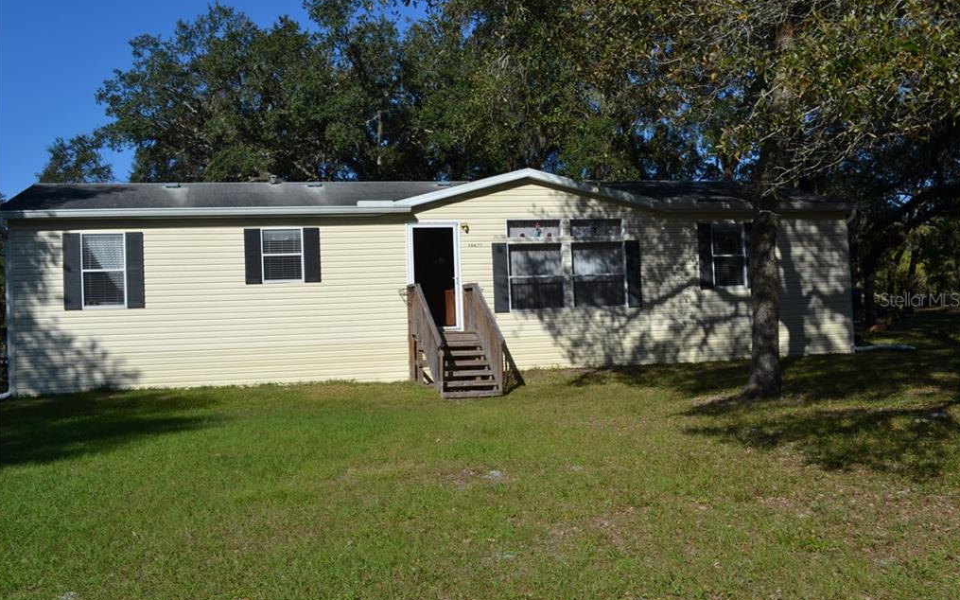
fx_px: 968
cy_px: 299
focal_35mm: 37
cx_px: 480
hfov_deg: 52.8
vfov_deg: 34.4
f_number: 9
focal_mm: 24
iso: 100
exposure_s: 1/320
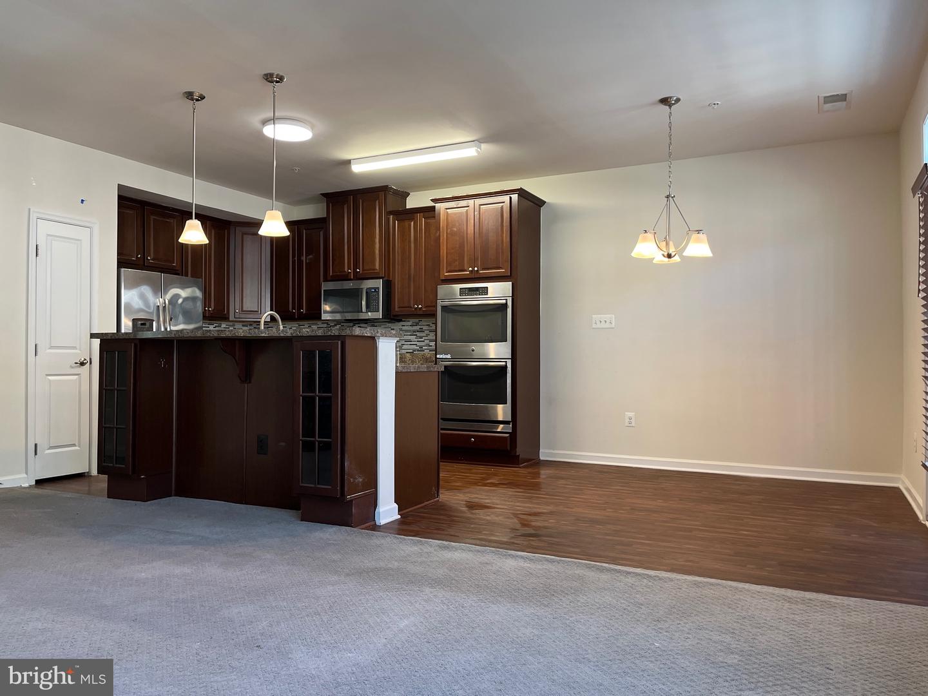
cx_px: 464
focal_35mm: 26
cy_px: 348
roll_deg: -0.6
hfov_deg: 67.3
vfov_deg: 53.1
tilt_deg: +1.2
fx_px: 697
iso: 125
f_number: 1.6
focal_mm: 5.1
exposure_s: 1/120
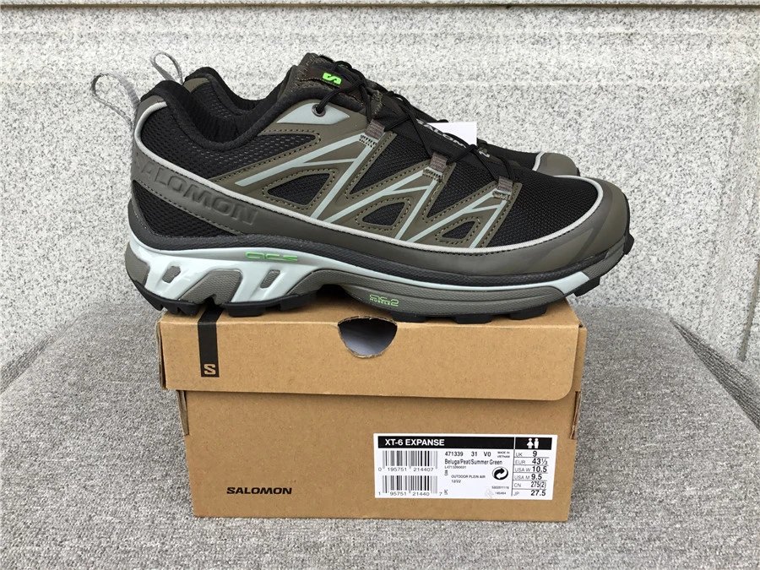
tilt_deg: -21.1
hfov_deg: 58.4
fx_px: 681
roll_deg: +0.3
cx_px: 380
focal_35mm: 31
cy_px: 285
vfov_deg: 45.4
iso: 25
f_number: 2.4
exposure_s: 1/125
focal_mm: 3.3
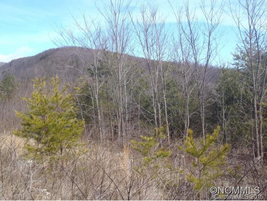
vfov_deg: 39.7
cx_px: 134
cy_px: 100
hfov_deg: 51.3
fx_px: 278
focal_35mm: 36
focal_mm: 6.53
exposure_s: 1/160
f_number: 5
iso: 80
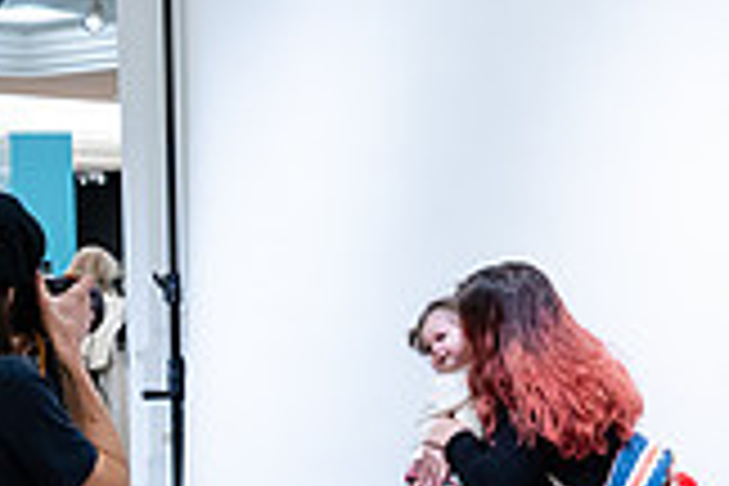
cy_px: 566
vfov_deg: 14.4
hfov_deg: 22.0
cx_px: 218
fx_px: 1863
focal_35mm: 92
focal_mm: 24
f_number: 3.2
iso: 1000
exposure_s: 1/160
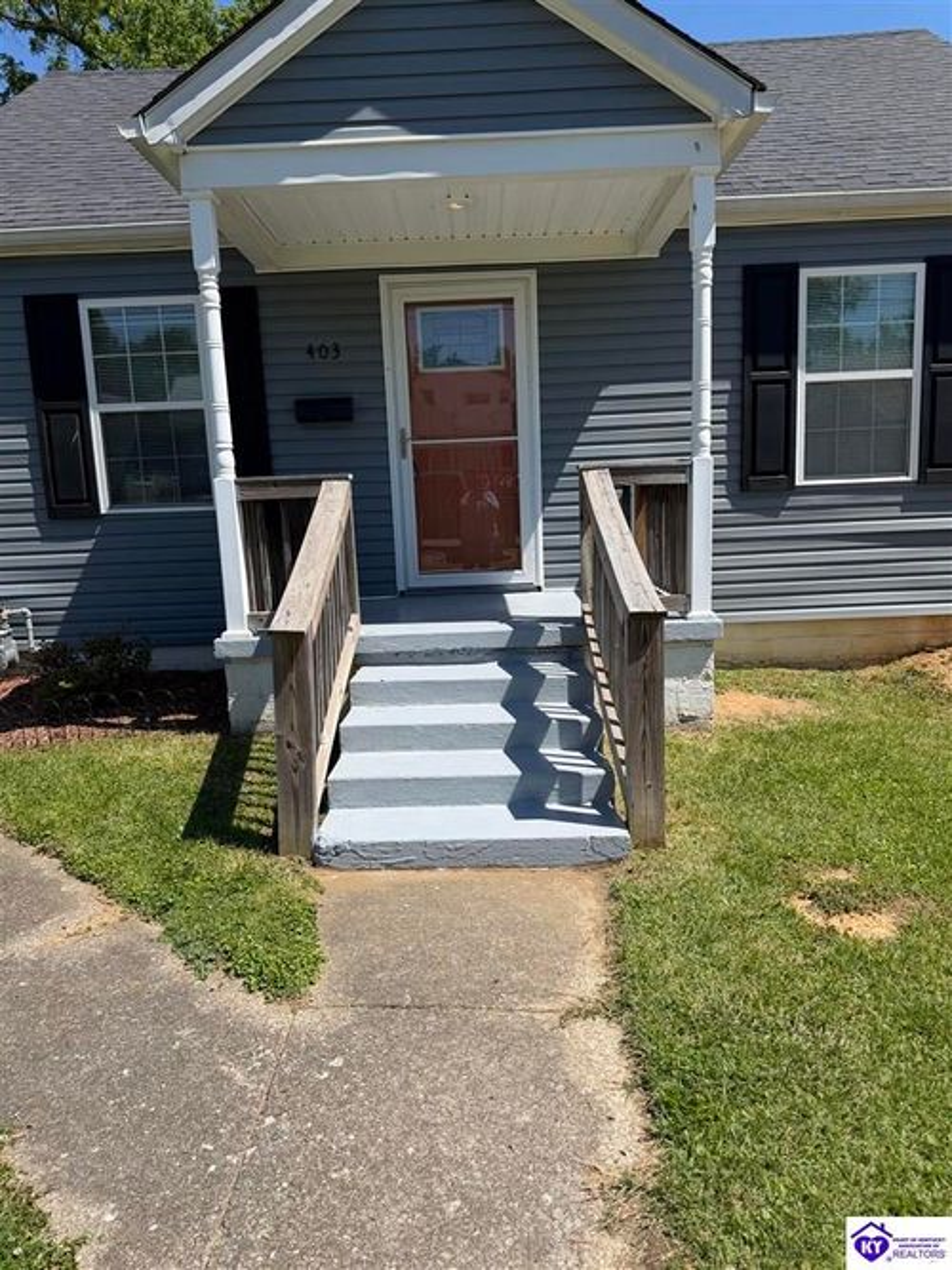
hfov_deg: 56.8
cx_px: 476
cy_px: 635
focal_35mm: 24
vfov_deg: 71.6
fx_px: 880
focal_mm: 6.76
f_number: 1.78
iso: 80
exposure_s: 1/4975
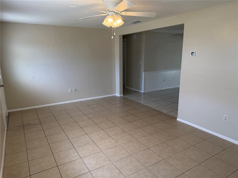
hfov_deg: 71.6
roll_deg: +1.0
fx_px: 165
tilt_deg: -12.5
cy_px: 89
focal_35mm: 24
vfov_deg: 56.8
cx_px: 119
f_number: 1.78
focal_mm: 6.76
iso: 100
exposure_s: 1/193
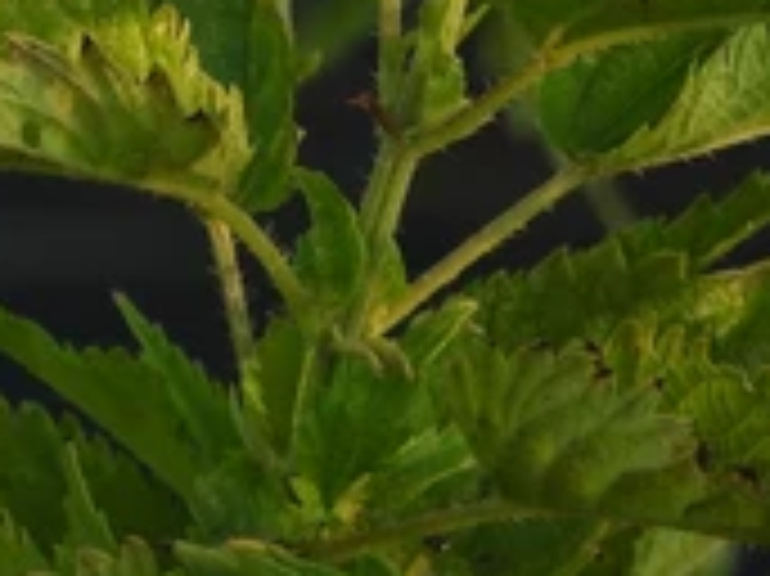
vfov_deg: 0.7
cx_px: -459
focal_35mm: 2056
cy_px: -428
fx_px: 45702
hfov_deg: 1.0
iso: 100
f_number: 5
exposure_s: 1/100
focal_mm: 98.1
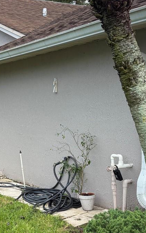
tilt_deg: -3.8
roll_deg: +1.2
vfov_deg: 33.9
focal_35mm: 60
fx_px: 382
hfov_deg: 21.2
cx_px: 17
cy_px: 136
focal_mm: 6.76
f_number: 1.78
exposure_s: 1/2110
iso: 100
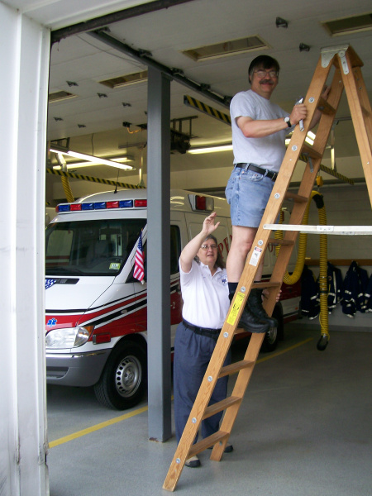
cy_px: 248
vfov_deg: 51.4
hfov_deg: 39.7
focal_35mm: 36
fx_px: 516
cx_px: 186
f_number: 2.7
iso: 80
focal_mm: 6
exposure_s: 1/74.9
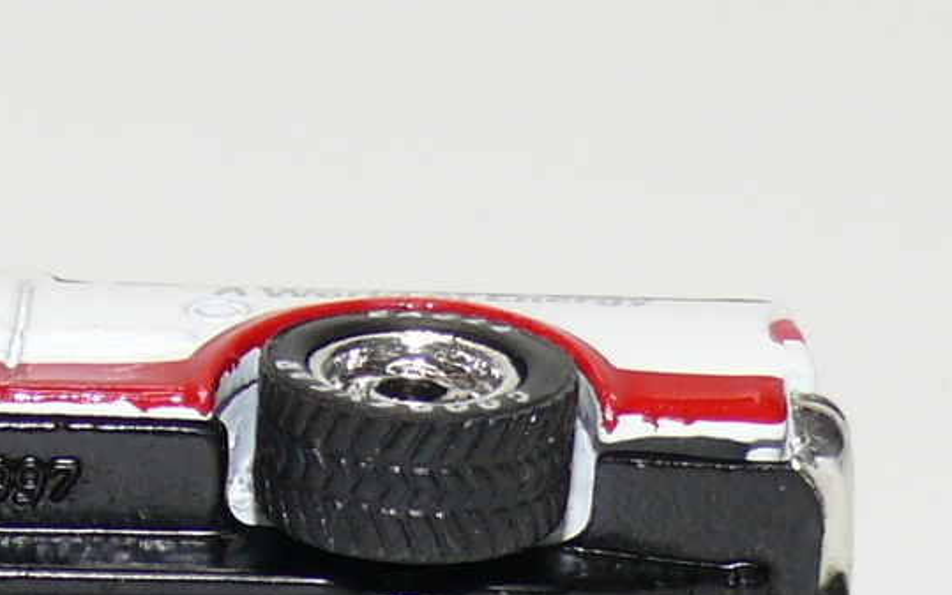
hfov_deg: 6.9
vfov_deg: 4.3
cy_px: 576
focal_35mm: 305
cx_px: -62
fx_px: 7914
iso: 100
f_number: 4
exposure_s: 1/30
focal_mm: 13
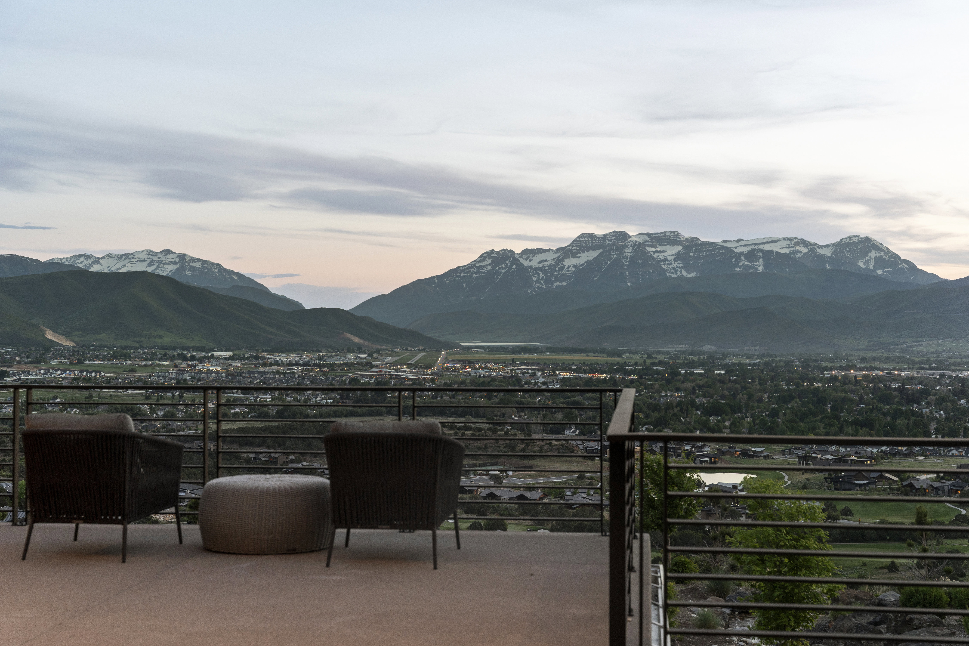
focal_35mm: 51
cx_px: 484
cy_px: 323
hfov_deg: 38.8
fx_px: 1375
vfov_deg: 26.4
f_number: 5.6
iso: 500
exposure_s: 1/6
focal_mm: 51.1
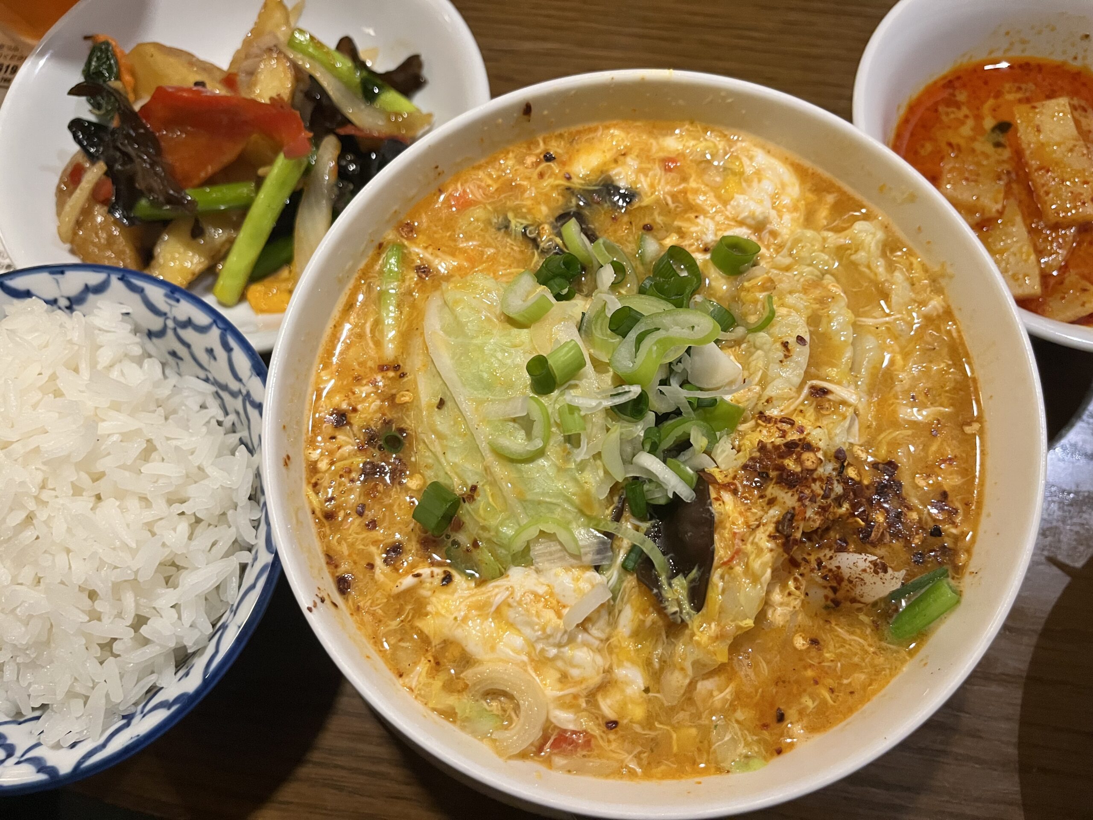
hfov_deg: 67.3
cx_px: 546
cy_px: 410
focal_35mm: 26
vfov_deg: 53.1
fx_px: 821
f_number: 1.6
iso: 500
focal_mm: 5.1
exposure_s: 1/50
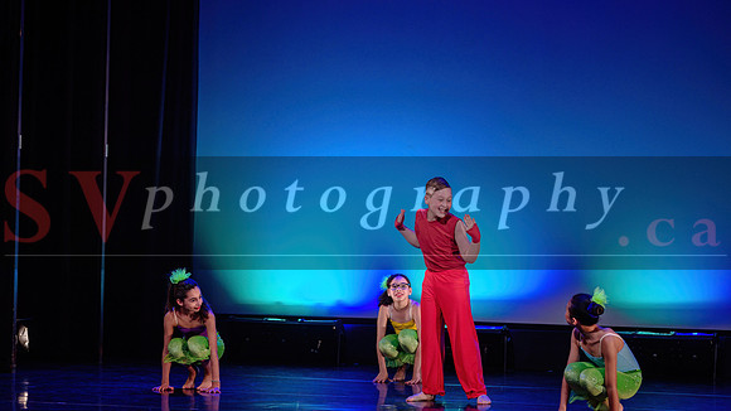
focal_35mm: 122
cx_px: 366
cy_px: 206
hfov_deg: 17.6
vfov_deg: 10.0
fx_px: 2355
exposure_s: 1/250
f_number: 2.8
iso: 1600
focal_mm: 116
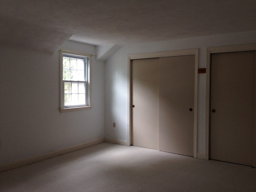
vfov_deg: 40.7
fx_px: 259
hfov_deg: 52.6
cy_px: 96
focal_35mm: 35
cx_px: 128
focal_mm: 4.28
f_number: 2.4
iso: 64
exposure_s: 1/30
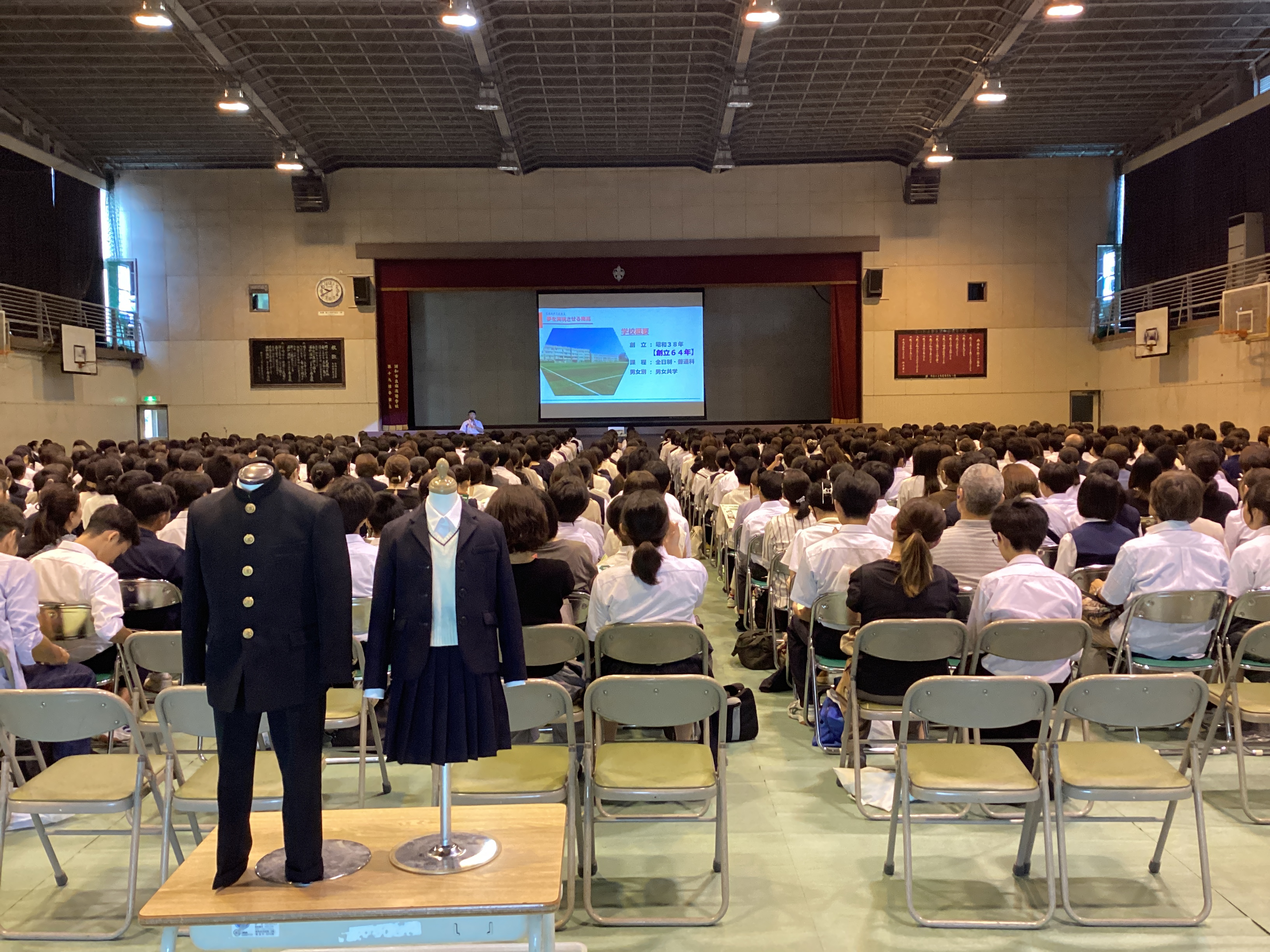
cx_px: 635
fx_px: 1137
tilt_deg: -3.5
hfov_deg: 58.4
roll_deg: +1.6
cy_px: 476
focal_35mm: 31
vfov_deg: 45.4
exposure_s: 1/60
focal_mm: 3.3
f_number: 2.4
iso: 320
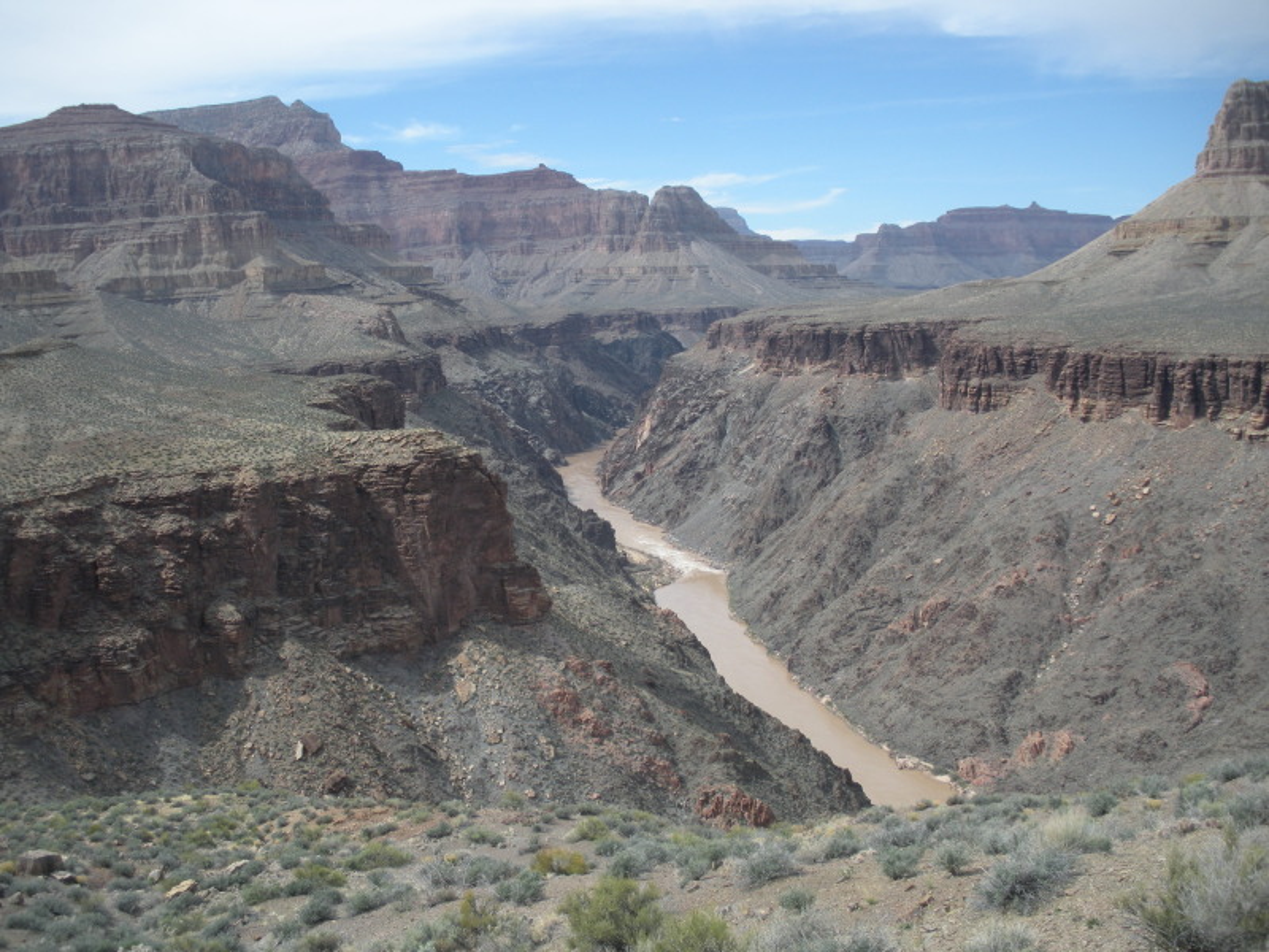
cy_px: 476
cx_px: 634
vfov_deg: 39.7
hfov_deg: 51.4
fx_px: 1320
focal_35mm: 36
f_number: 3.5
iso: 64
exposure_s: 1/520
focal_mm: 6.3
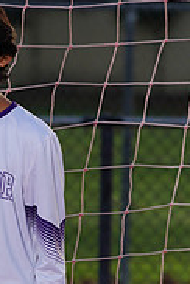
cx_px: -68
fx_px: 5882
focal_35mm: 743
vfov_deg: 2.8
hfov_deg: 1.8
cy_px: 343
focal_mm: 235
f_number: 5.6
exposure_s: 1/250
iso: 200
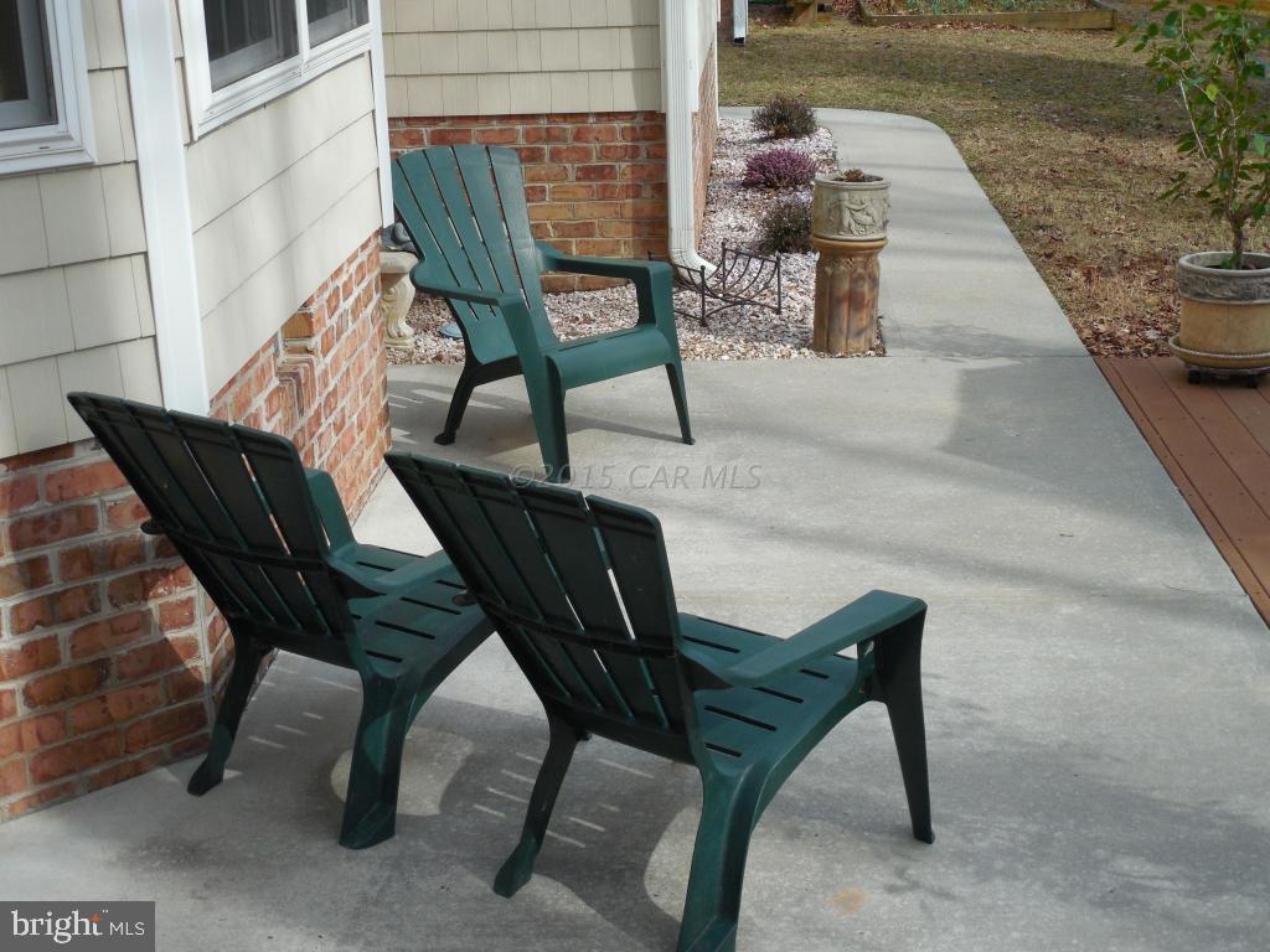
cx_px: 635
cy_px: 476
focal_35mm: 54
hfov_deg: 35.5
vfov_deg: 27.0
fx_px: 1981
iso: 125
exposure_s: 1/500
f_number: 4.2
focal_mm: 9.8
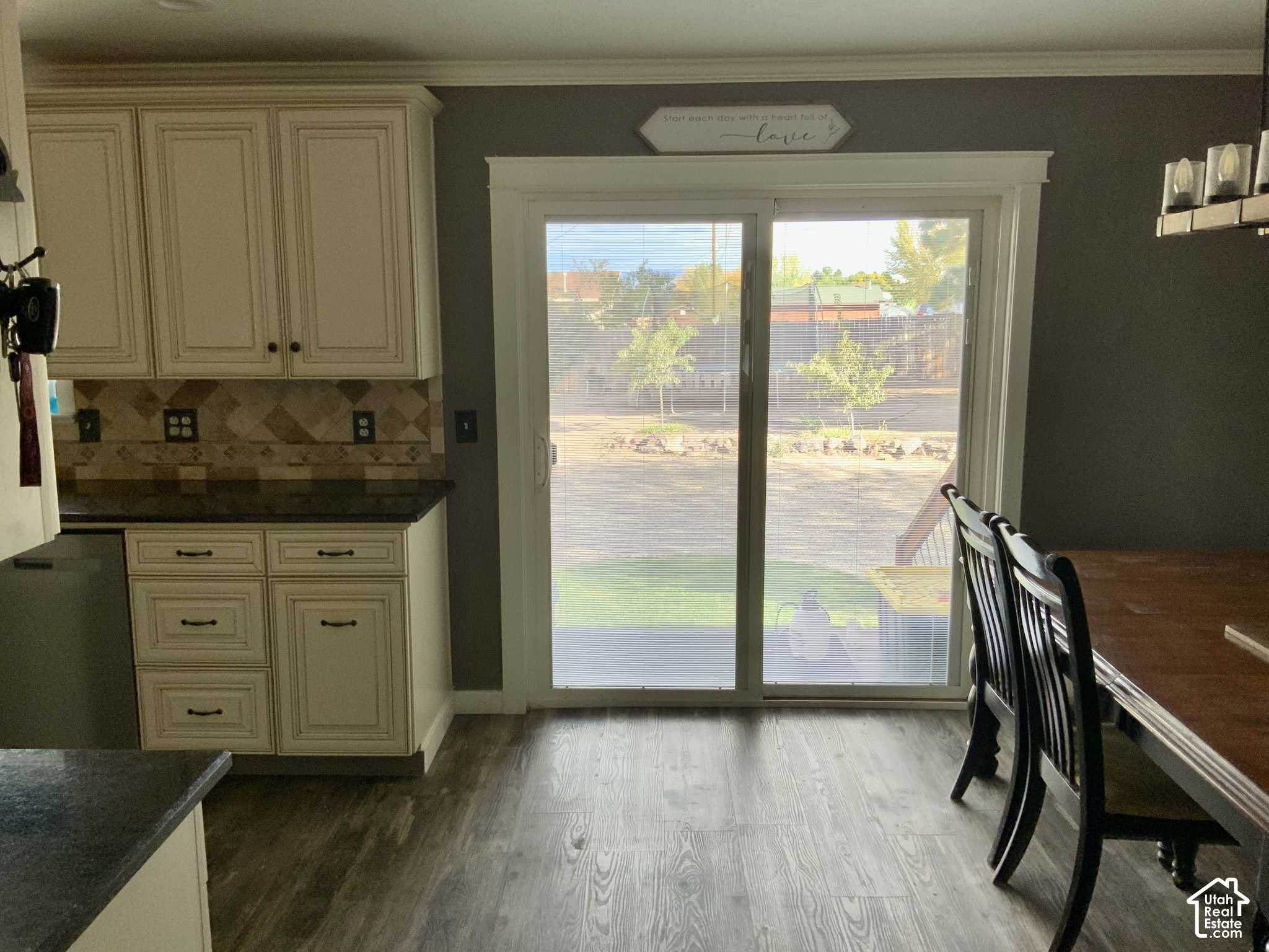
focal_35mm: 29
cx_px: 634
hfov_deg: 61.7
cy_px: 476
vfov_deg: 48.2
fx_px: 1063
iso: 32
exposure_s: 1/122
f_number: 1.8
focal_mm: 3
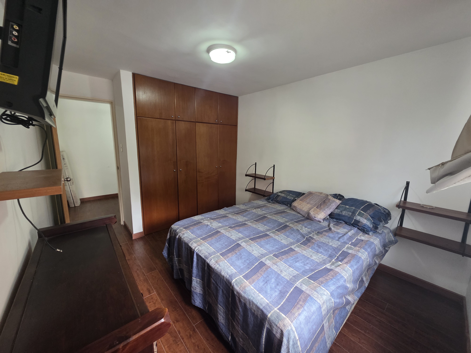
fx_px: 177
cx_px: 236
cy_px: 176
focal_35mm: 13
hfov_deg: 106.2
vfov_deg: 89.9
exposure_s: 1/60
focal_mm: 2.2
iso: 320
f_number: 1.9
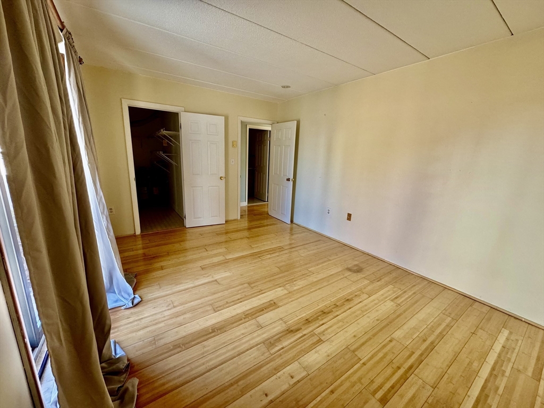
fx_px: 220
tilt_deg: -13.1
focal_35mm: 14
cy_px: 204
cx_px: 272
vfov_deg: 85.7
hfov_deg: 102.1
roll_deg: -2.2
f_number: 2.2
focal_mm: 2.22
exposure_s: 1/99
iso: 250
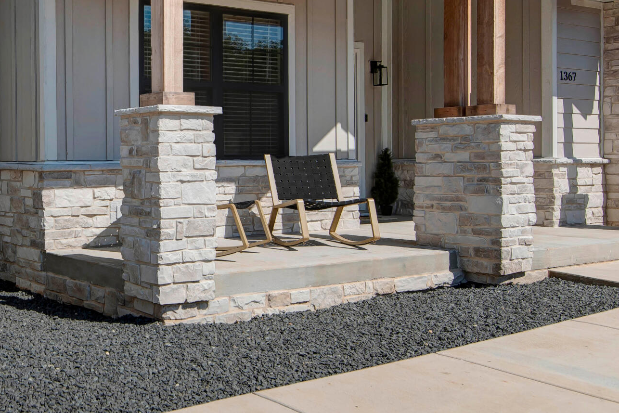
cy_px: 164
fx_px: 722
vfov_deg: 31.8
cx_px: 85
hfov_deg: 43.2
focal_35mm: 42
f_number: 6.7
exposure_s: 1/1500
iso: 100
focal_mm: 18
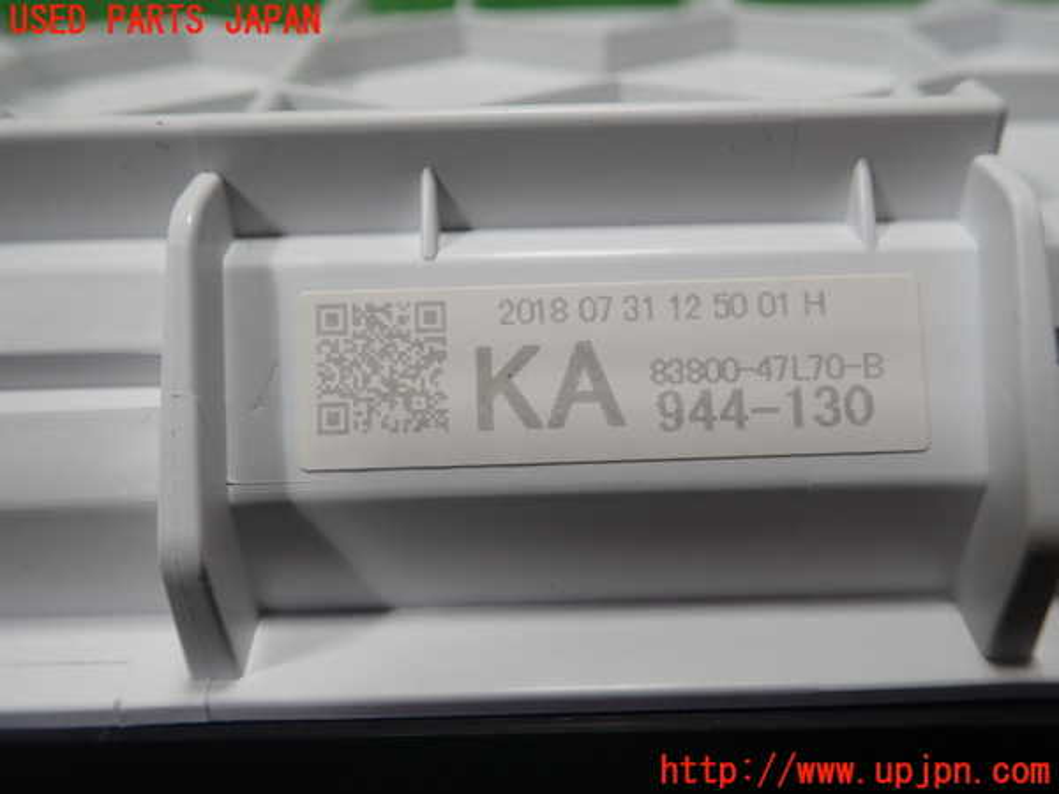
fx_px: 918
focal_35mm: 30
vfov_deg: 46.8
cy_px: 397
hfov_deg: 60.0
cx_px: 530
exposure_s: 1/125
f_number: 2.3
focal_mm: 5.5
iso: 125
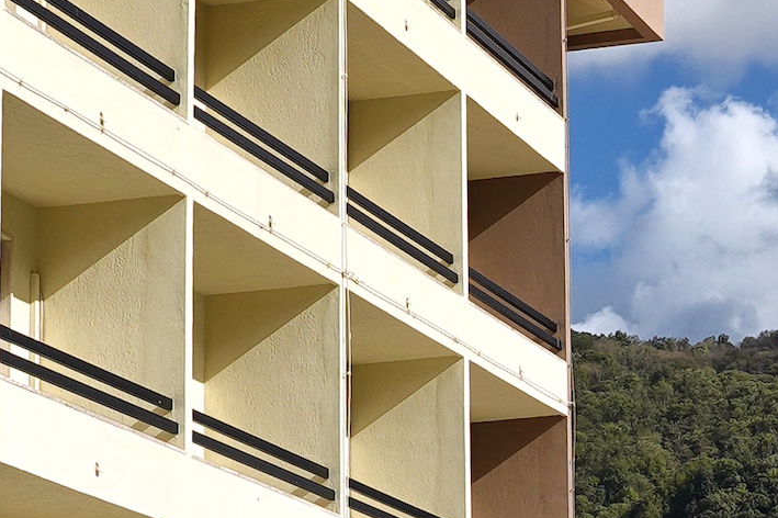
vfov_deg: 9.7
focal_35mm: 140
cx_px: 757
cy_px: 611
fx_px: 3024
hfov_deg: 14.5
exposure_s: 1/400
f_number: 9
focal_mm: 24
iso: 80
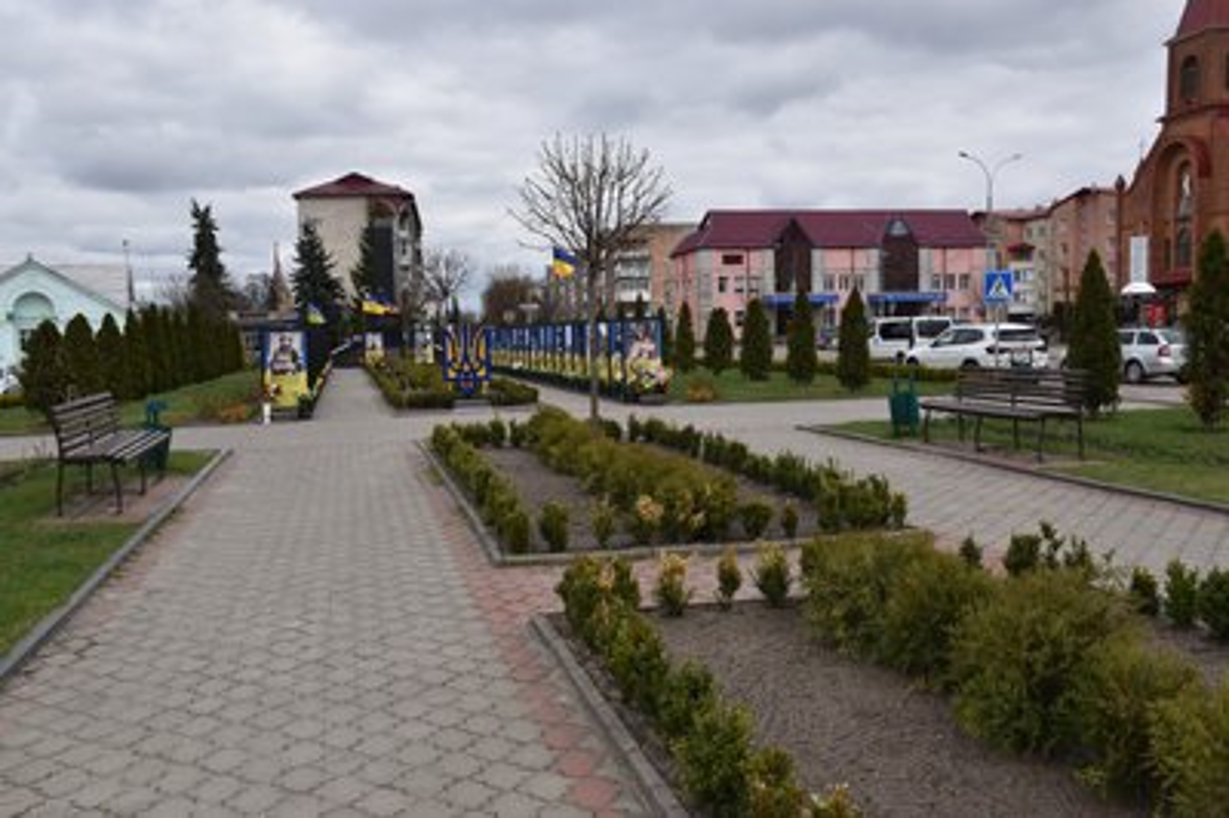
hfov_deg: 57.3
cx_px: 614
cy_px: 409
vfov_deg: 39.9
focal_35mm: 33
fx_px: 1126
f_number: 9
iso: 200
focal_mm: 22
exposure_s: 1/320
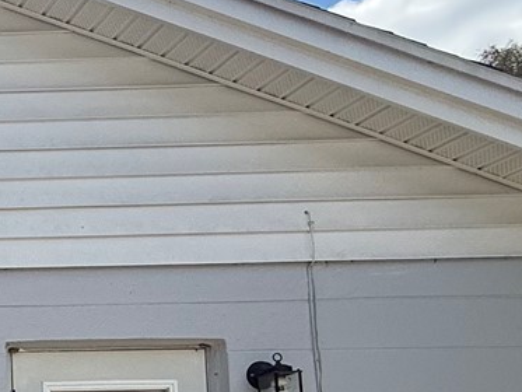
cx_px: -409
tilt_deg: +4.5
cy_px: 496
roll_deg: +0.5
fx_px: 905
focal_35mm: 60
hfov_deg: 21.5
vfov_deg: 22.2
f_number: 2.2
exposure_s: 1/1368
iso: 50
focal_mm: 2.22
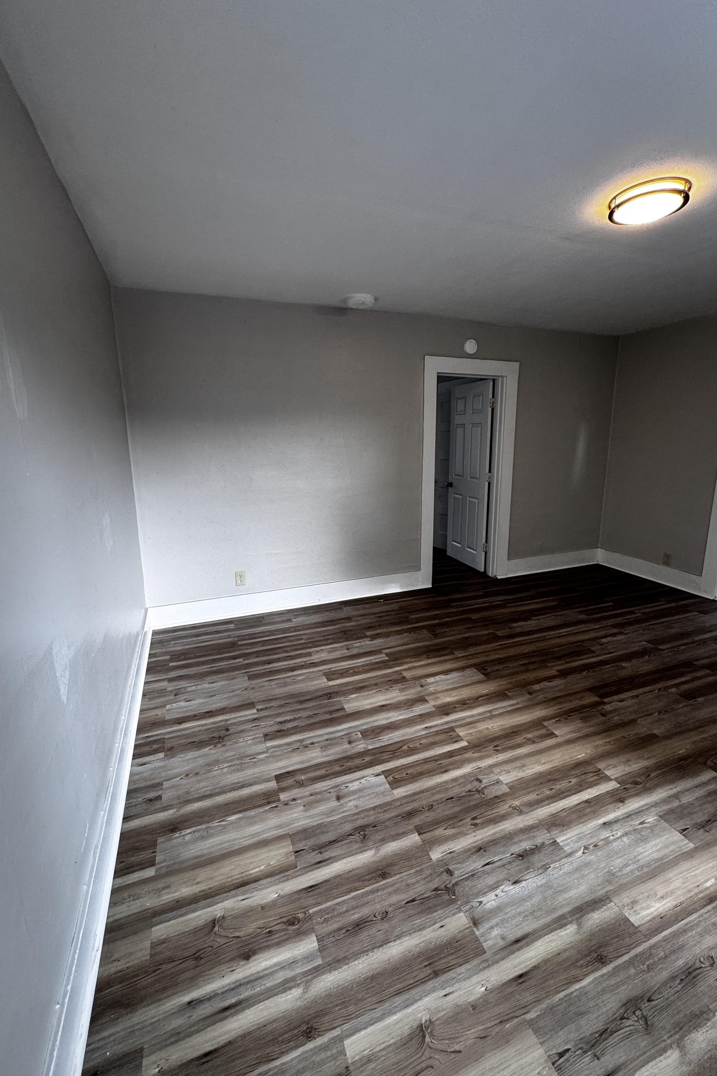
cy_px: 525
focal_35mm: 15
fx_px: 448
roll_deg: +1.6
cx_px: 360
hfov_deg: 77.3
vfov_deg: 100.4
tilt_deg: -12.0
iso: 160
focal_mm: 2.22
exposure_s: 1/120
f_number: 2.2
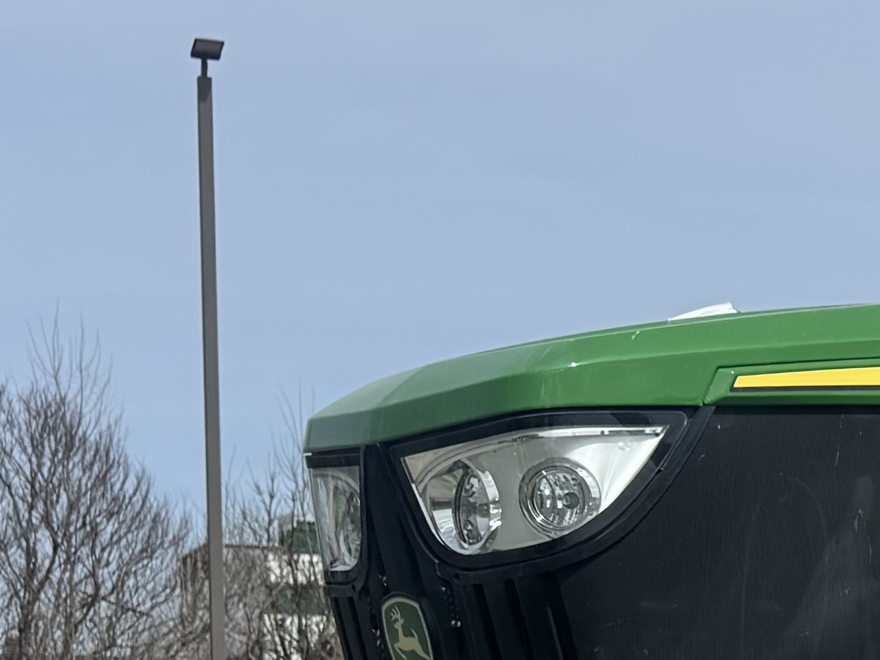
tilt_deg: -1.5
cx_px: 1410
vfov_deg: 13.3
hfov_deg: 16.4
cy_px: 867
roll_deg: -0.5
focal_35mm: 107
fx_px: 2720
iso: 80
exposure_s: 1/6410
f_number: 1.78
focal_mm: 6.76
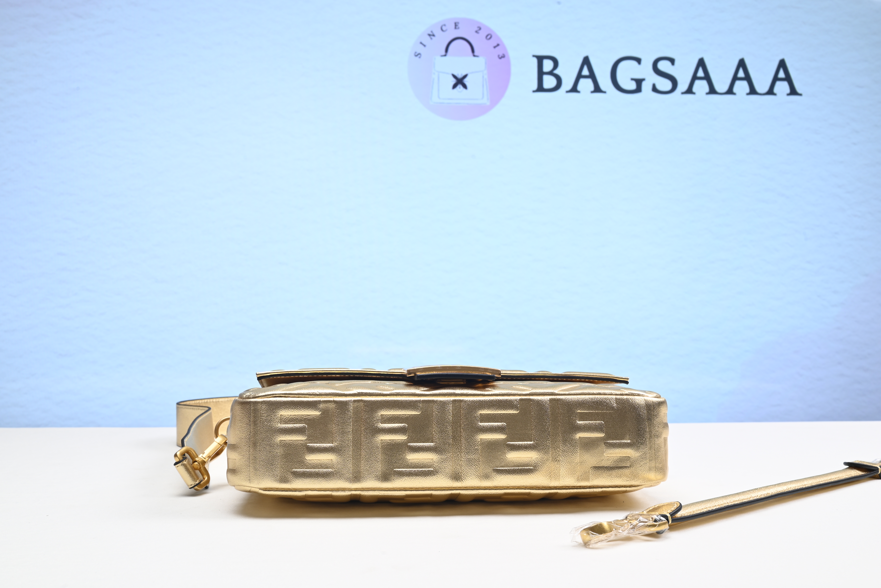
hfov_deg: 50.7
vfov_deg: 35.1
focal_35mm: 38
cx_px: 440
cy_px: 294
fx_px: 930
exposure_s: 1/2
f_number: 16
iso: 100
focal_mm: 38
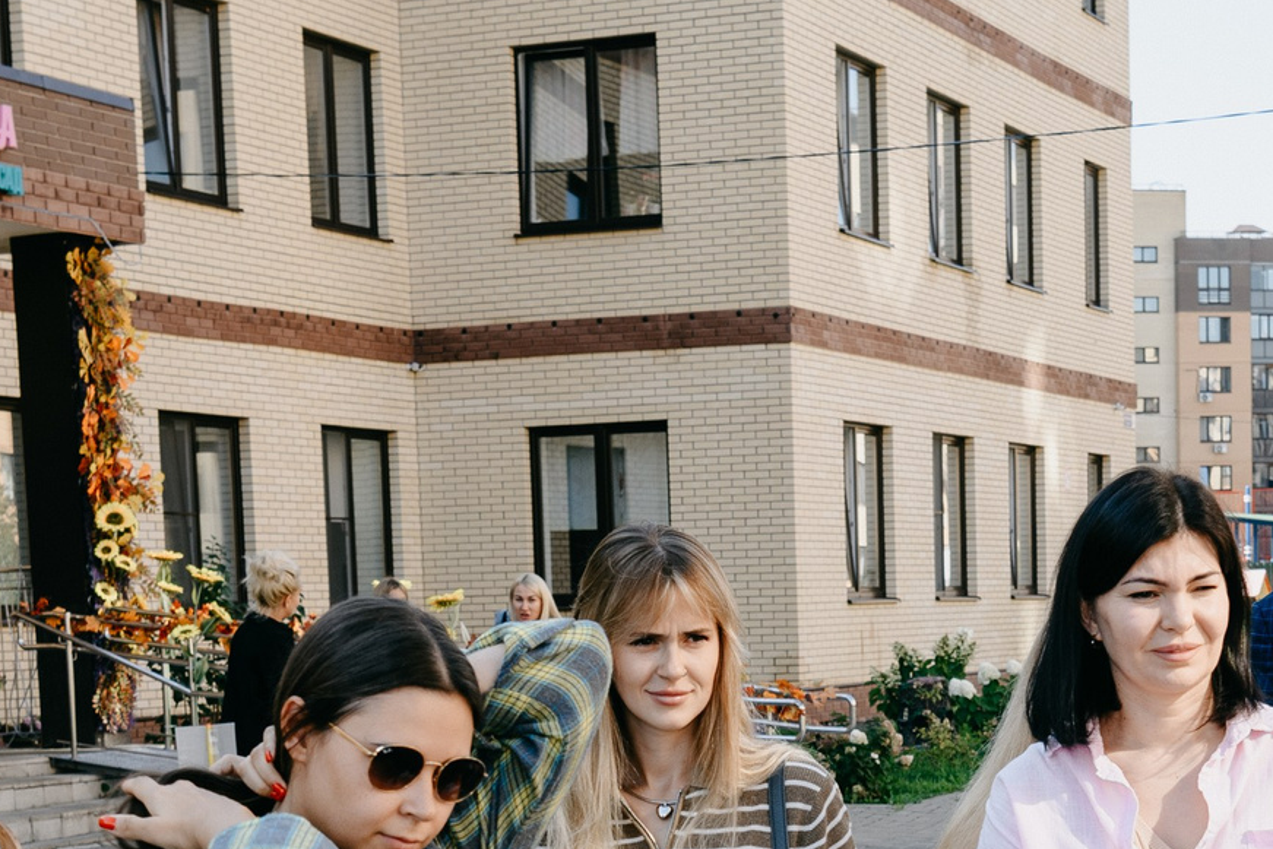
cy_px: 1085
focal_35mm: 94
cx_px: 808
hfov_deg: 21.6
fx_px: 3324
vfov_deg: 14.0
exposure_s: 1/160
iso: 64
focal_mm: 32
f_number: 5.6
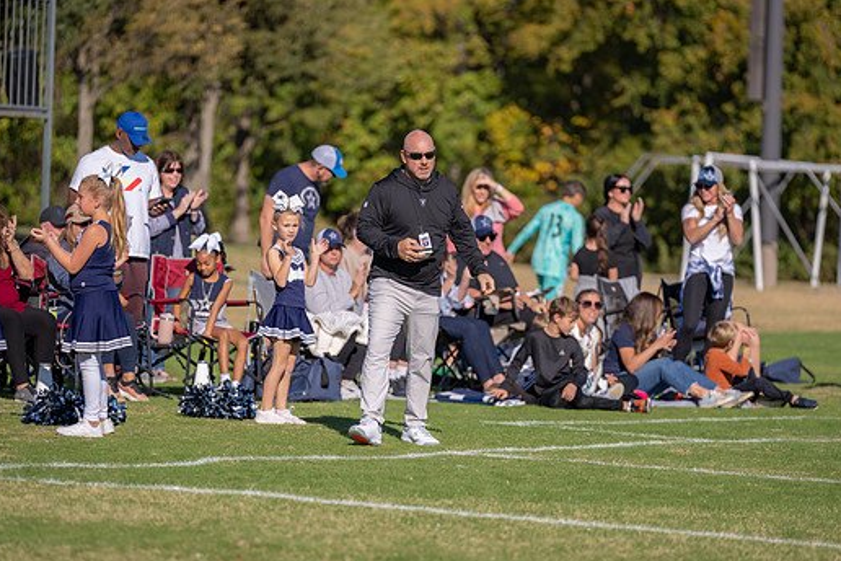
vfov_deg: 6.1
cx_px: 429
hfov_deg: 9.1
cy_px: 288
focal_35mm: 225
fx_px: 5256
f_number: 2.8
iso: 100
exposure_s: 1/2500
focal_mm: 200
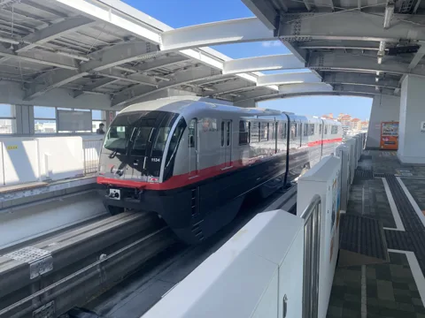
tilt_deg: -4.1
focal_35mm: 26
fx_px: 319
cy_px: 159
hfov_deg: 67.3
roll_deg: +0.1
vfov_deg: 53.1
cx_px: 212
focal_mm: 4.2
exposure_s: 1/779
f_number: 1.6
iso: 32
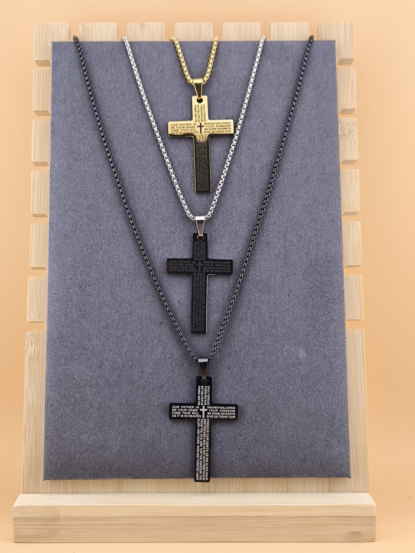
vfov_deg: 38.2
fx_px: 799
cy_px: 276
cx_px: 208
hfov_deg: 29.1
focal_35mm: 50
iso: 50
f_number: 1.9
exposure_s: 1/500
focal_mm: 6.92
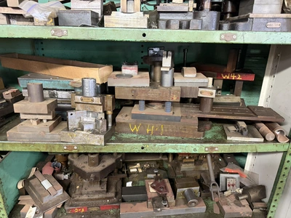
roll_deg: -1.2
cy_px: 109
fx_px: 202
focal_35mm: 24
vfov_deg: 56.8
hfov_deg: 71.6
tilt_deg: -21.1
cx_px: 146
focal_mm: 6.76
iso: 640
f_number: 1.78
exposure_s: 1/60
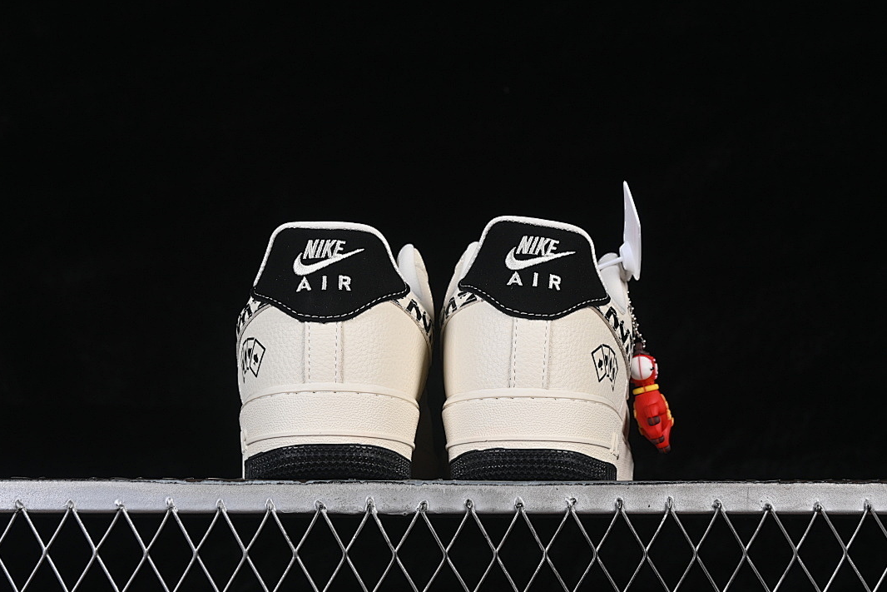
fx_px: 1873
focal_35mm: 76
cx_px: 439
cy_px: 295
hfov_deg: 26.6
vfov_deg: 18.0
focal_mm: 50
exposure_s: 1/80
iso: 160
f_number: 8
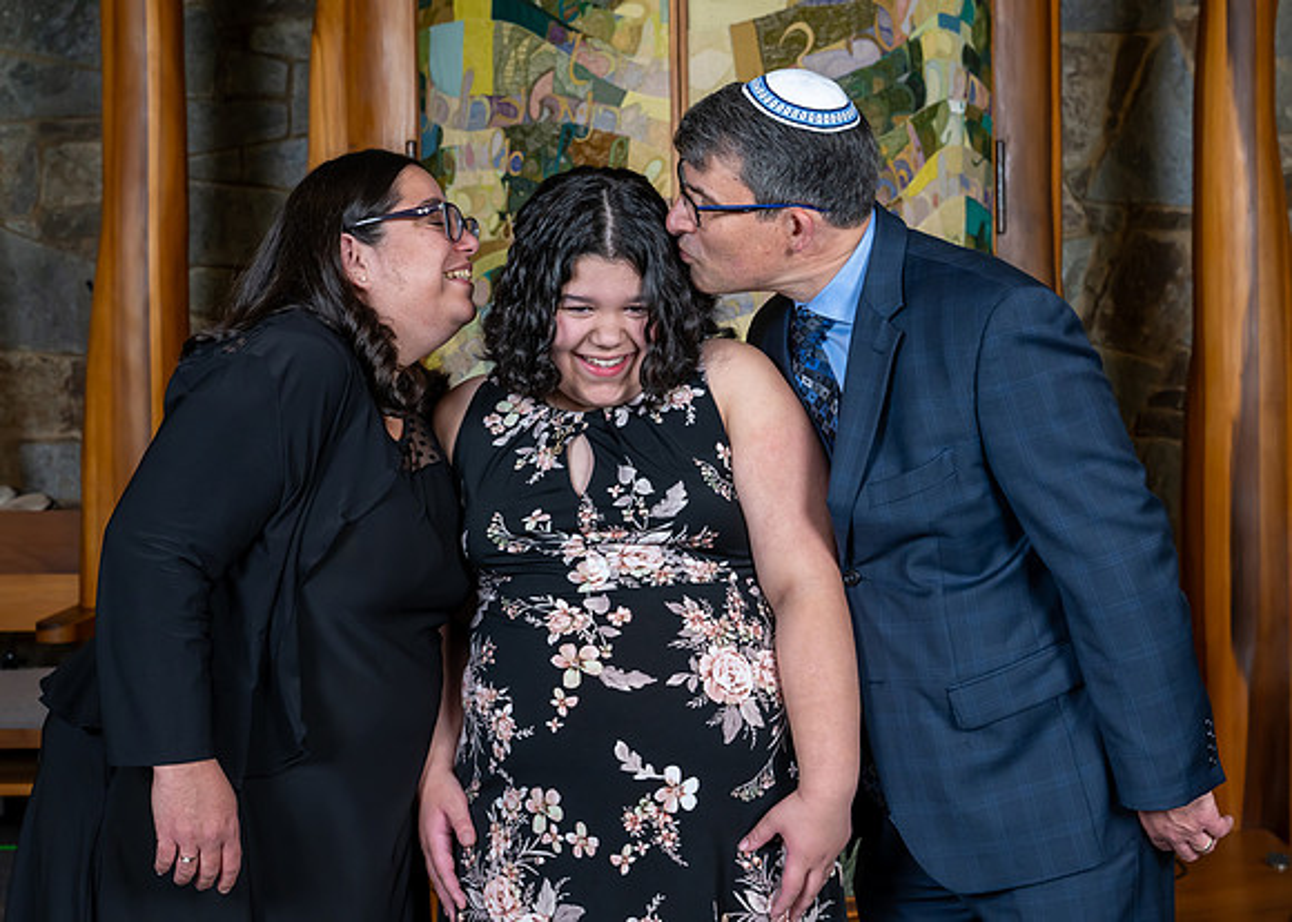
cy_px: 399
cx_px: 739
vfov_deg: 25.0
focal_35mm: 57
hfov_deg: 34.4
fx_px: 2081
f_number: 7.1
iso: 640
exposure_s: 1/200
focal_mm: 45
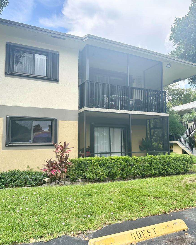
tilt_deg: +6.3
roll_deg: -1.1
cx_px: 97
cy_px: 126
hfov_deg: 54.9
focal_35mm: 26
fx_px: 189
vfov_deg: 66.0
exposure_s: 1/1812
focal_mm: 6.86
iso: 80
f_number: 1.78
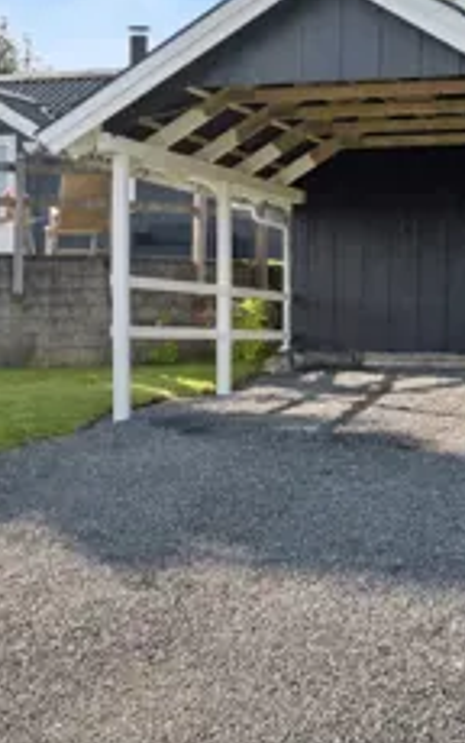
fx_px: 1559
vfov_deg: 26.8
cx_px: 87
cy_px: 349
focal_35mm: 77
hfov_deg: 16.8
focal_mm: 29
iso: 200
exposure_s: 1/500
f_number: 8
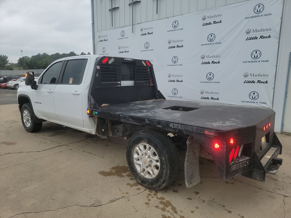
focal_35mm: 24
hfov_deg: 71.6
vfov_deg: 56.8
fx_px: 202
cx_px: 146
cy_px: 109
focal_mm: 6.7
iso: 72
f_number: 1.8
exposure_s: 1/59
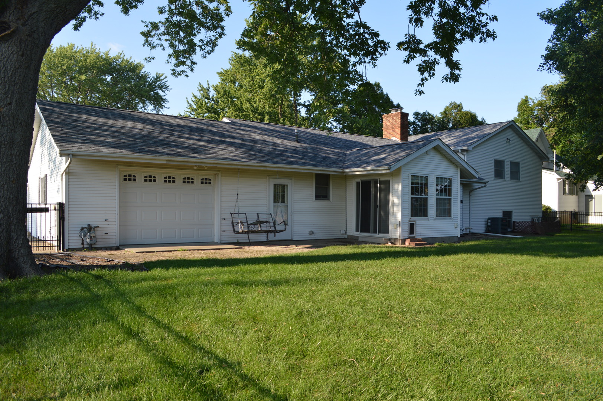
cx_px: 302
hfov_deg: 67.4
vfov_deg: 47.9
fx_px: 452
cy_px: 200
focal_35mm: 27
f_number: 5.6
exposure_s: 1/125
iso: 100
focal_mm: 18
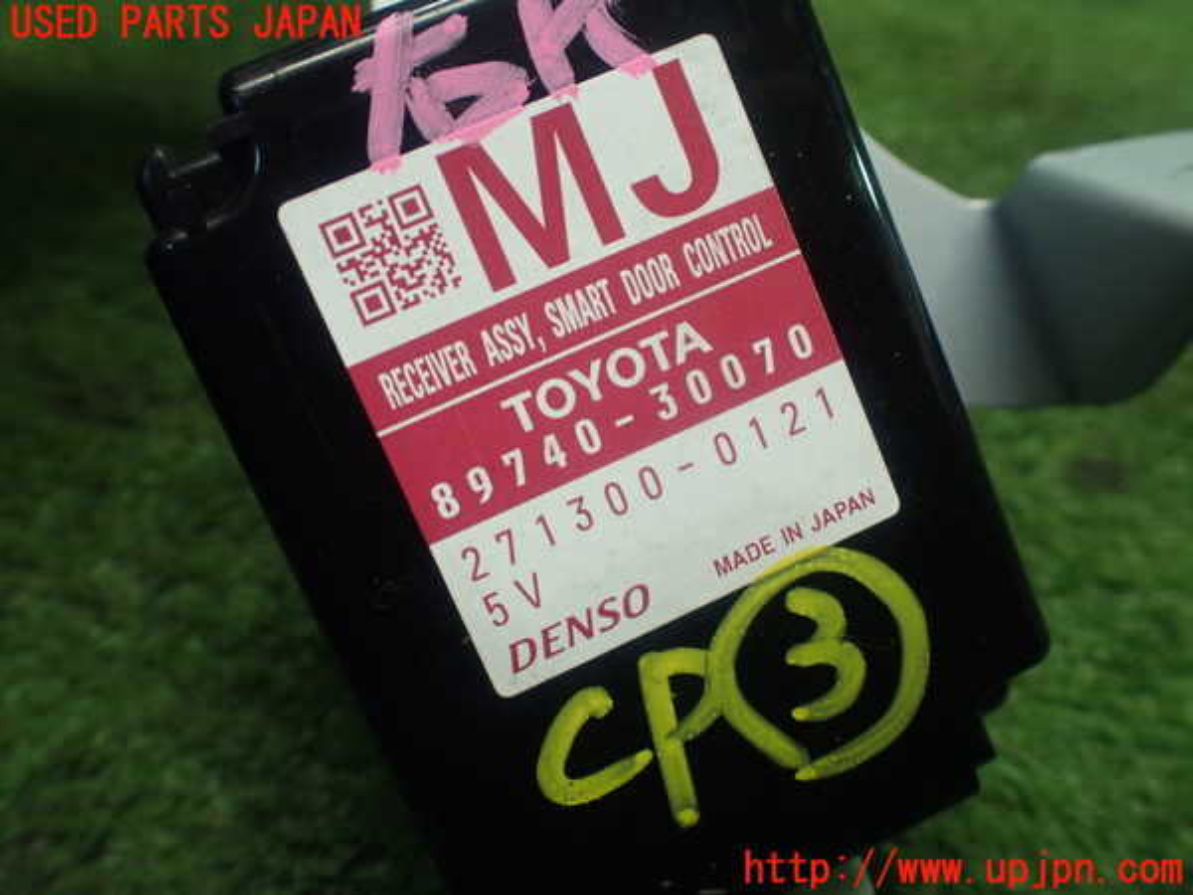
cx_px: 596
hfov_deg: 60.0
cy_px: 448
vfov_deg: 46.8
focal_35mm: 30
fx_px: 1034
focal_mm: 5.4
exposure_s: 1/125
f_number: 2.3
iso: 320
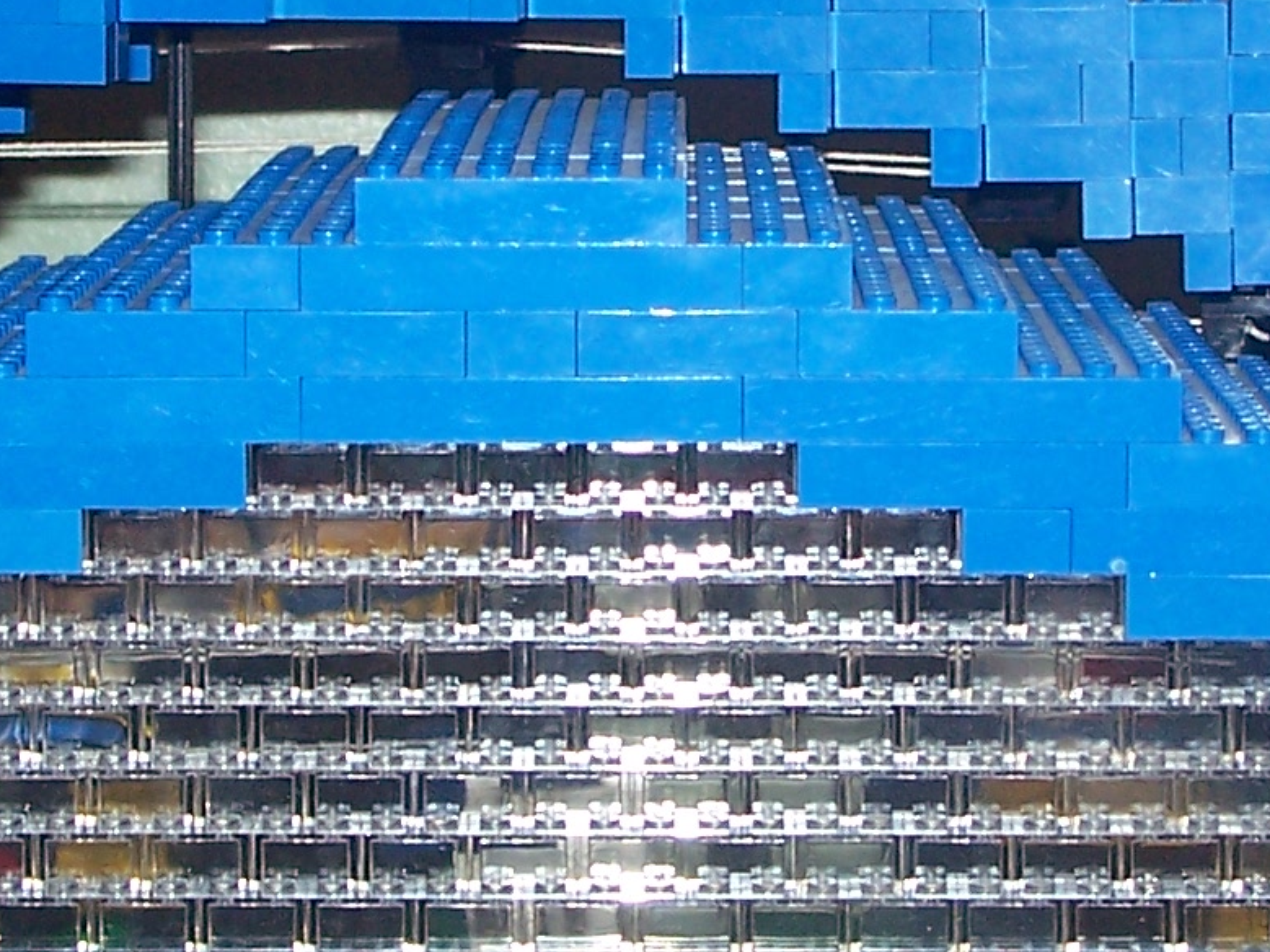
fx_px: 5686
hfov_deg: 12.7
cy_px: 178
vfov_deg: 9.5
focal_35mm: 155
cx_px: 641
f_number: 2.8
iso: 125
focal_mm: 7.8
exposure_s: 1/60
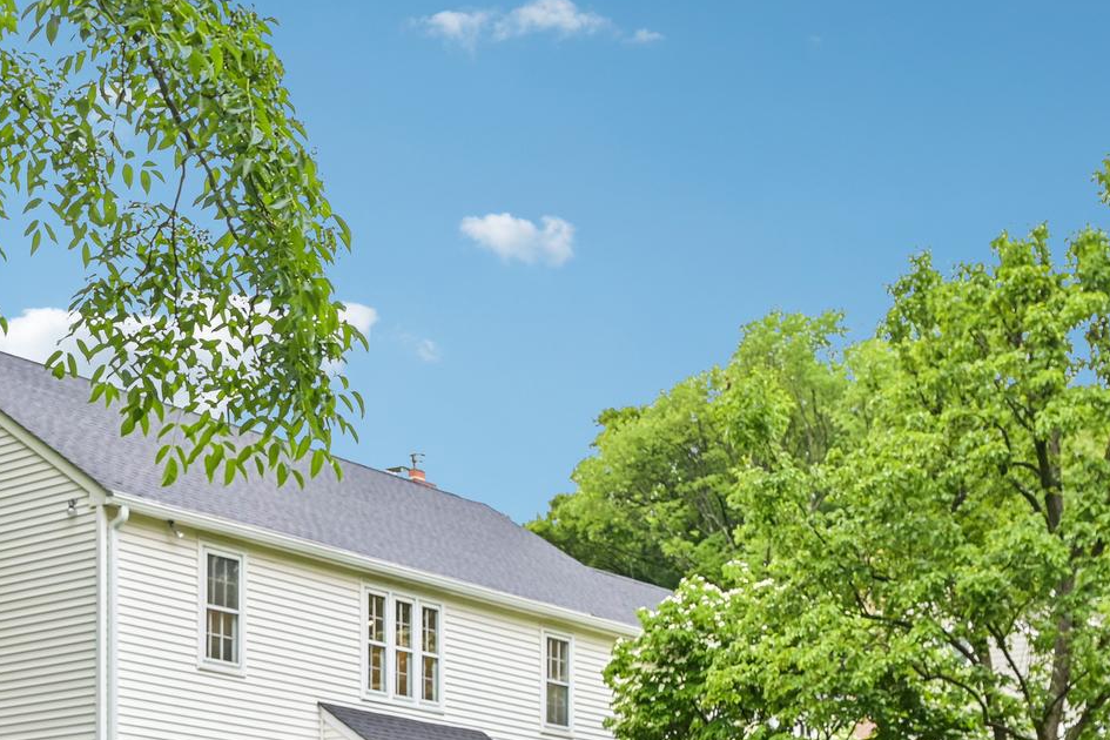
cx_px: 294
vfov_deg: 20.4
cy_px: 683
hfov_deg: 30.5
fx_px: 2004
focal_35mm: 65
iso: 180
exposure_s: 1/30
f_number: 8
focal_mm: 30
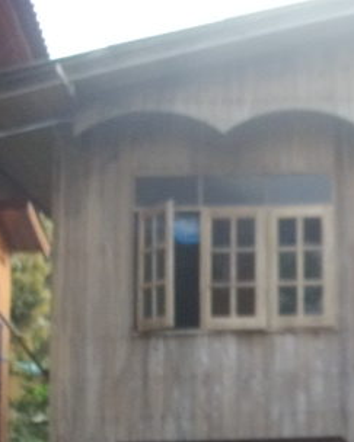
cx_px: 443
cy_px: 326
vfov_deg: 24.8
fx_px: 996
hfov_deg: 18.9
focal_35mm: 76
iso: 280
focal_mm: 6.2
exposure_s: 1/100
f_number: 2.8
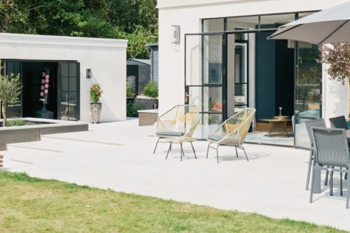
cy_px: 81
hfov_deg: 31.8
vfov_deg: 21.5
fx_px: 612
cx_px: 208
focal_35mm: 63
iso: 160
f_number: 11
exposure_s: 1/60
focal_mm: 28.3
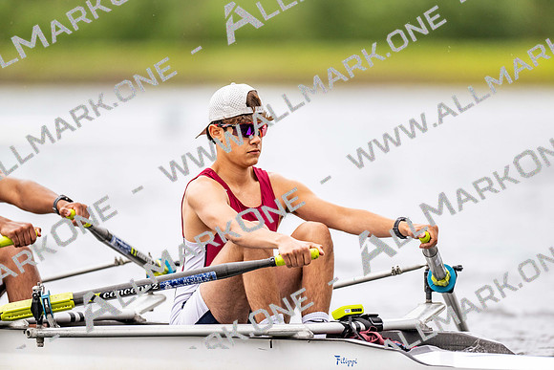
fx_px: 9235
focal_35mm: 600
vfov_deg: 2.3
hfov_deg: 3.4
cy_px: 185
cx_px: 277
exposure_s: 1/2500
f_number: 4
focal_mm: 600
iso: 560
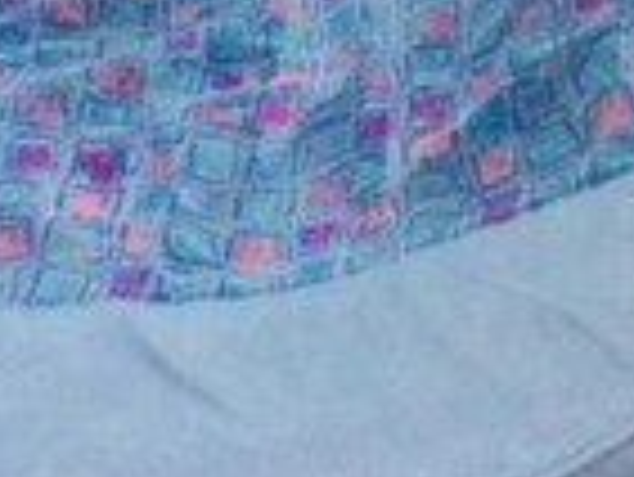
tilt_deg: -26.3
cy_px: -407
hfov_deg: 14.4
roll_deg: +0.5
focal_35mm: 136
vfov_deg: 10.2
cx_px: 463
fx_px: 2493
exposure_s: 1/33
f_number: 2.2
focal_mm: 4.15
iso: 80
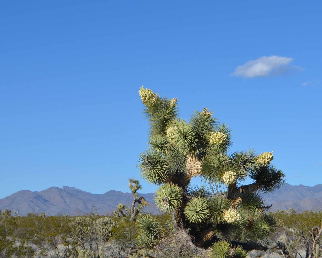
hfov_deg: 21.2
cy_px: 153
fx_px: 858
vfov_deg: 17.1
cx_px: 204
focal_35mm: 90
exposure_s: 1/2000
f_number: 7.1
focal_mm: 40
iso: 400
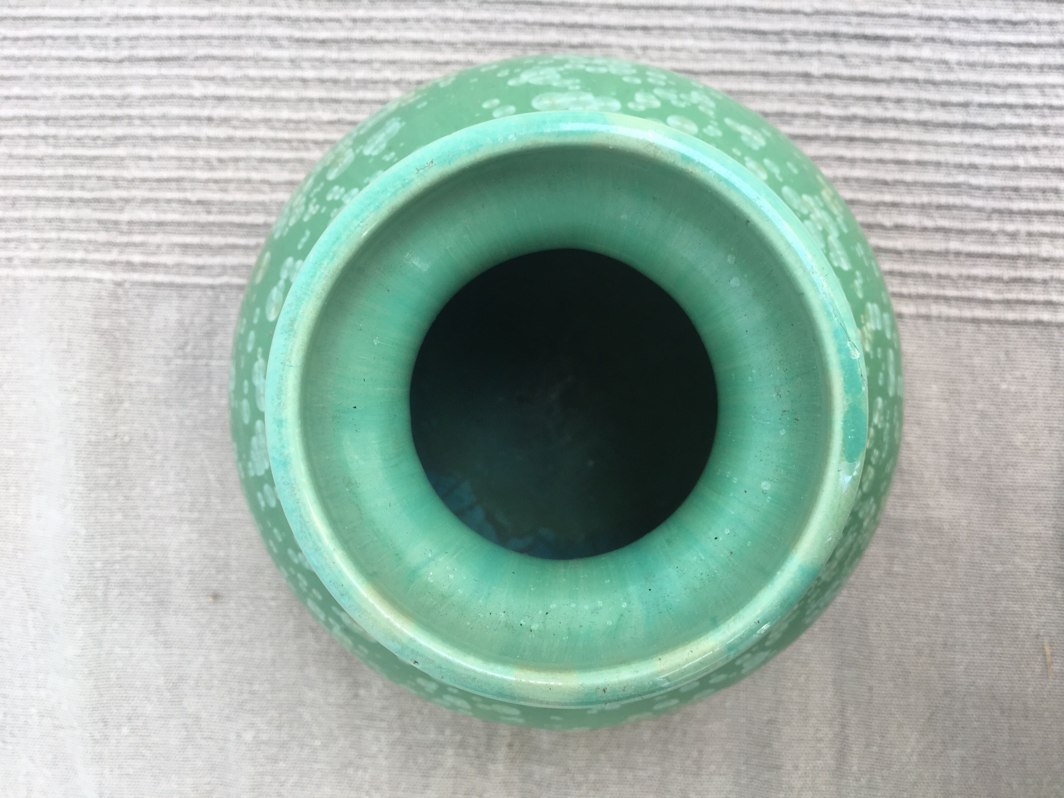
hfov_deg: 61.7
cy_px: 399
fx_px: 891
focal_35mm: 29
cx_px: 532
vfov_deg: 48.2
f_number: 2.2
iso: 40
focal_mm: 4.15
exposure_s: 1/100
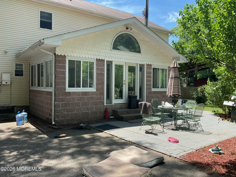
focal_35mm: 29
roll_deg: -0.1
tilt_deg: -1.9
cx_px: 118
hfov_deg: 61.7
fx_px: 198
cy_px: 88
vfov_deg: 48.2
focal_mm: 3
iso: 16
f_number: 1.8
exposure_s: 1/556
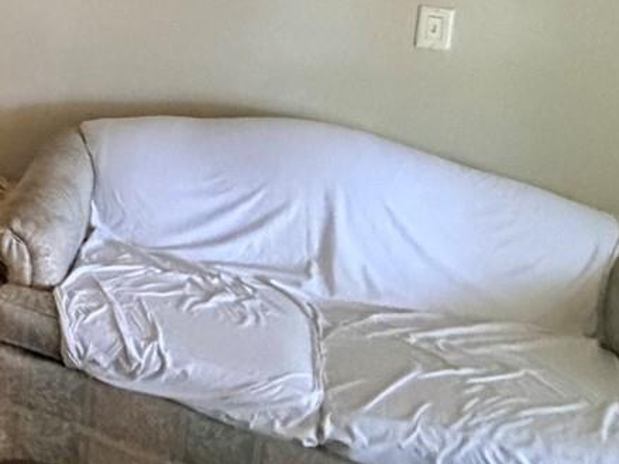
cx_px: -327
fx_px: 912
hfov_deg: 26.3
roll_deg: +2.4
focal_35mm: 51
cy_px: -59
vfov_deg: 26.1
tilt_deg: -7.6
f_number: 2.2
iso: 1000
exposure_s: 1/60
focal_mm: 2.22
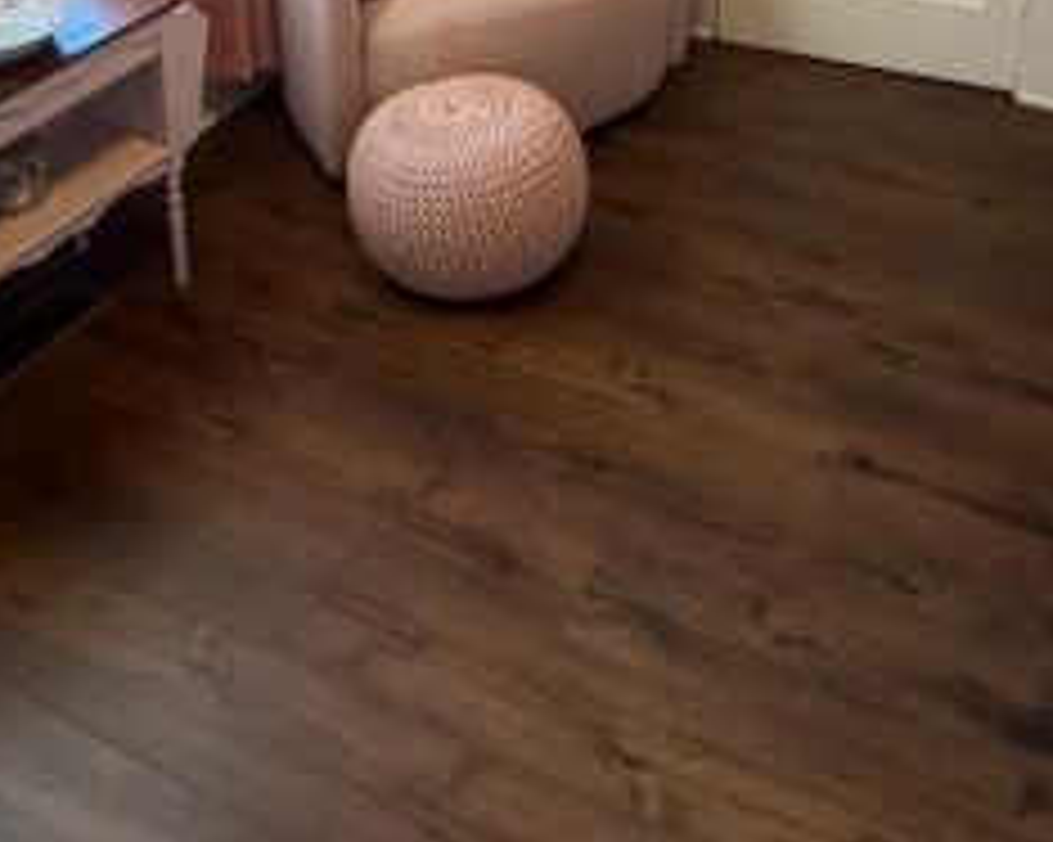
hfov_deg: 46.7
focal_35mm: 39
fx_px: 1215
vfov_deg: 32.1
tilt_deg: -17.4
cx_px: 619
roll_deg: -1.5
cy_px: -153
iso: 320
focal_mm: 2.22
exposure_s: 1/60
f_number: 2.2
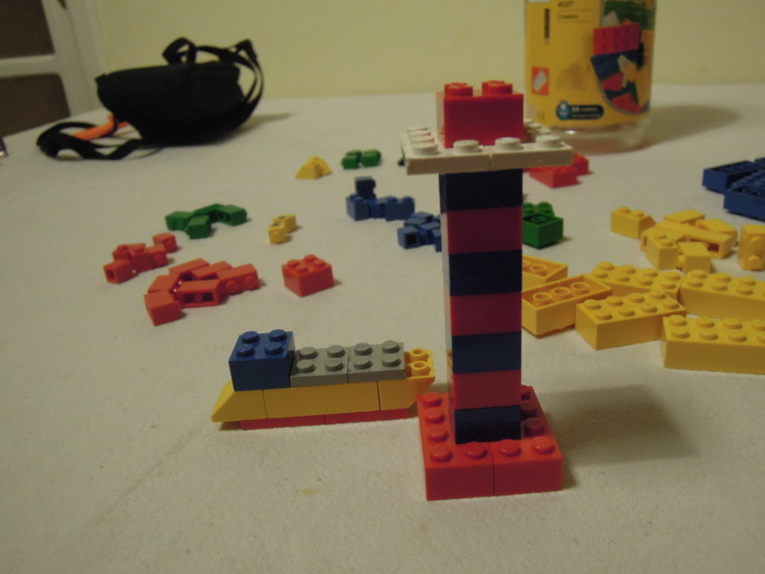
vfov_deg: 45.4
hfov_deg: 58.4
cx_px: 382
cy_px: 287
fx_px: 685
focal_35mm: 31
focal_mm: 5.5
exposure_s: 1/60
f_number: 3
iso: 800
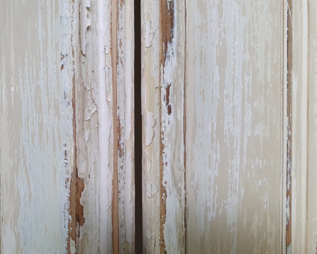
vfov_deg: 47.1
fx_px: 291
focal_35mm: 31
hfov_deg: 56.7
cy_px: 137
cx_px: 125
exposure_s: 1/100
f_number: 2.4
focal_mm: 4.32
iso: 160
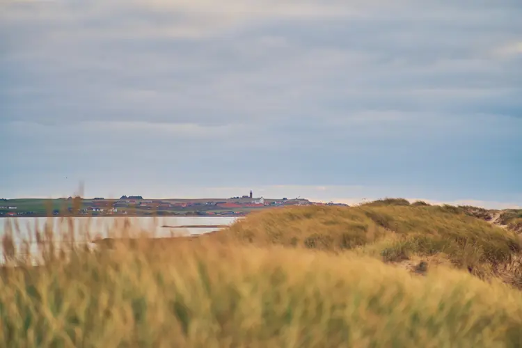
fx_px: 1856
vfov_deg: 10.7
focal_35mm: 128
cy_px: 174
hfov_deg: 16.0
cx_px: 261
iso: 160
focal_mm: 85
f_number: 1.8
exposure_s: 1/1000
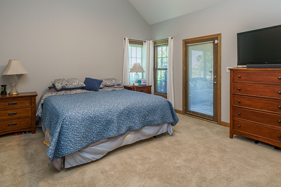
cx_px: 138
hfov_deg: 84.0
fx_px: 156
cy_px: 64
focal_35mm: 20
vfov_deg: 60.6
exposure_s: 1/6
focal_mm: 14
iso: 200
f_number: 9
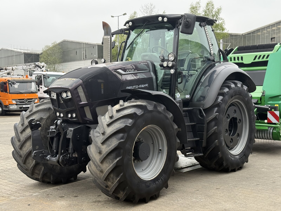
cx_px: 140
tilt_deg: -0.5
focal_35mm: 48
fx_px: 390
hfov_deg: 39.7
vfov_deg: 30.3
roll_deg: +0.2
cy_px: 106
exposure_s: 1/478
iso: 100
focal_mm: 6.76
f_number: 1.78
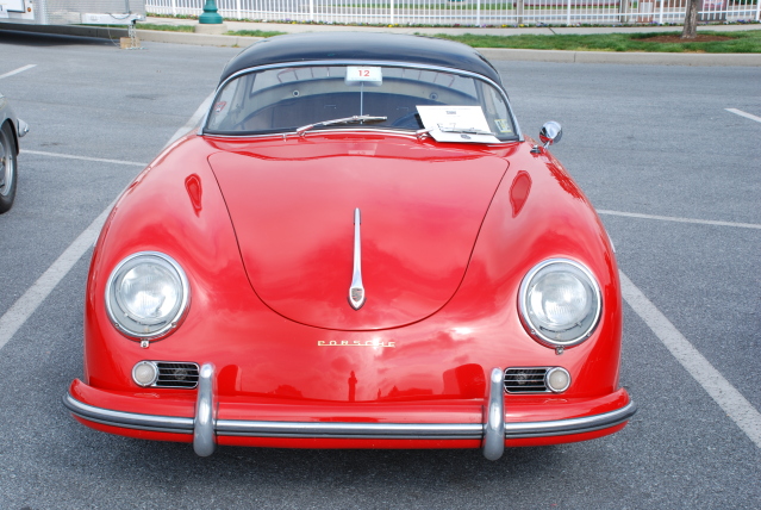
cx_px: 380
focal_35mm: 52
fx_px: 1111
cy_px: 255
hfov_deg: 37.8
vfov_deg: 25.8
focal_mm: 35
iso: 100
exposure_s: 1/60
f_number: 13
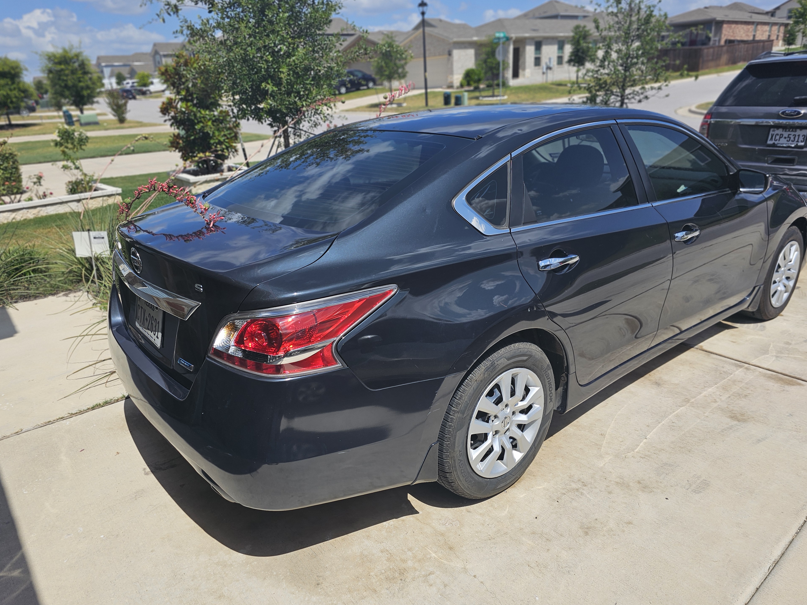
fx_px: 560
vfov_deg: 56.8
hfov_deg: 71.6
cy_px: 300
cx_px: 392
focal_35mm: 24
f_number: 1.7
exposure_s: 1/1123
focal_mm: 6.3
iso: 10
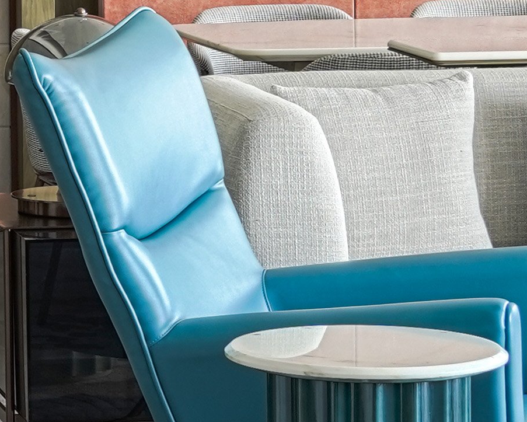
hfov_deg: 8.4
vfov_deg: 7.1
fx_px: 3401
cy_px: 17
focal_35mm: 218
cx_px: -503
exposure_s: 1/5
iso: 250
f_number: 10
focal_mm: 35
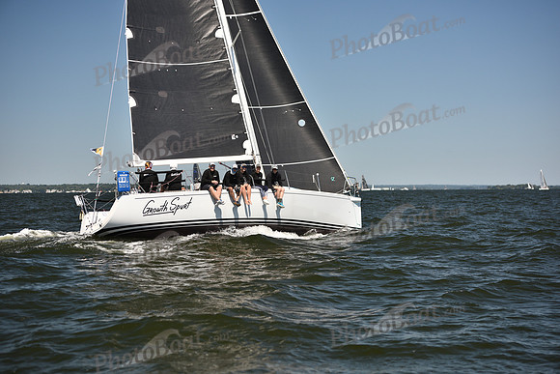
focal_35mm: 70
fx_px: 1089
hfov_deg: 28.8
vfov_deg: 19.5
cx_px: 280
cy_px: 187
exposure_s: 1/1600
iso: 250
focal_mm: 70
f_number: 3.2
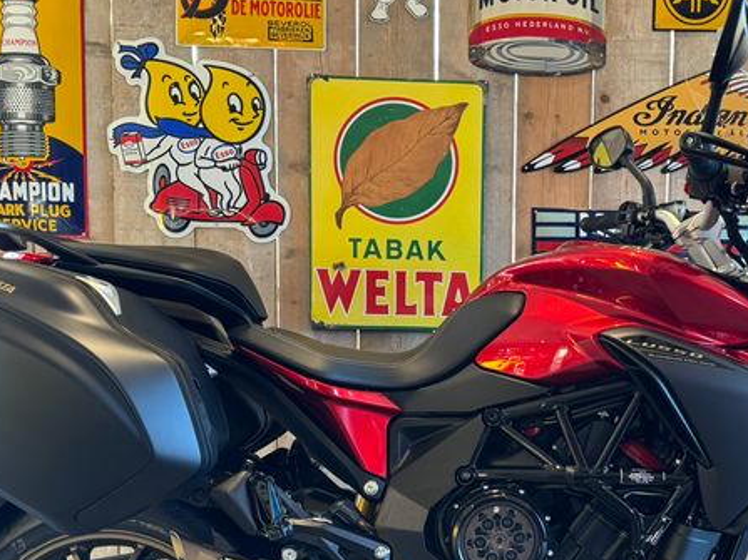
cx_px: 497
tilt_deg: -4.5
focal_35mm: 43
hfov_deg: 43.3
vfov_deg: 33.0
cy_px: 411
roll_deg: +0.0
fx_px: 929
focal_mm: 6.76
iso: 320
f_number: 1.78
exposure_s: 1/50
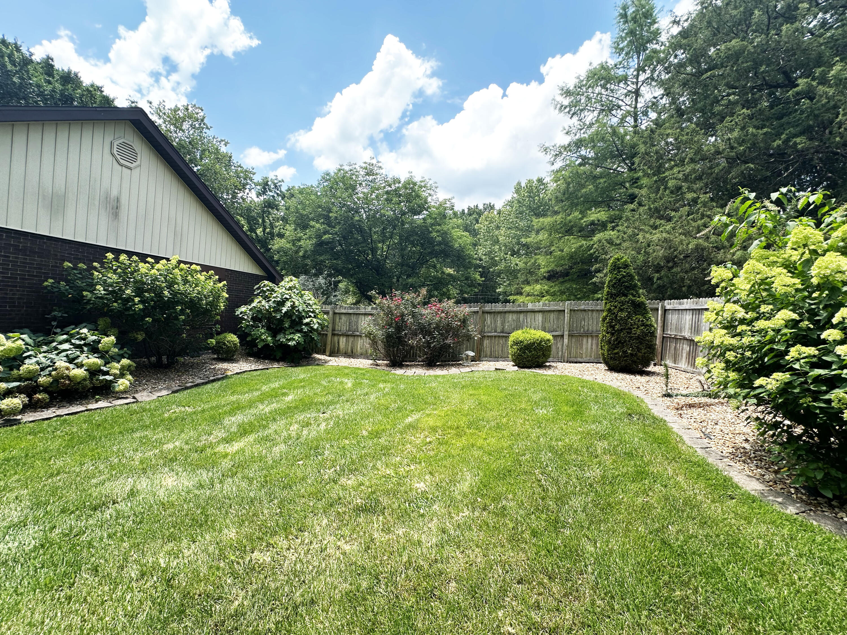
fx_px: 343
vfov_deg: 85.7
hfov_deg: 102.1
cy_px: 318
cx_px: 424
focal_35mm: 14
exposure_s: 1/496
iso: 40
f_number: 2.2
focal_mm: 2.22
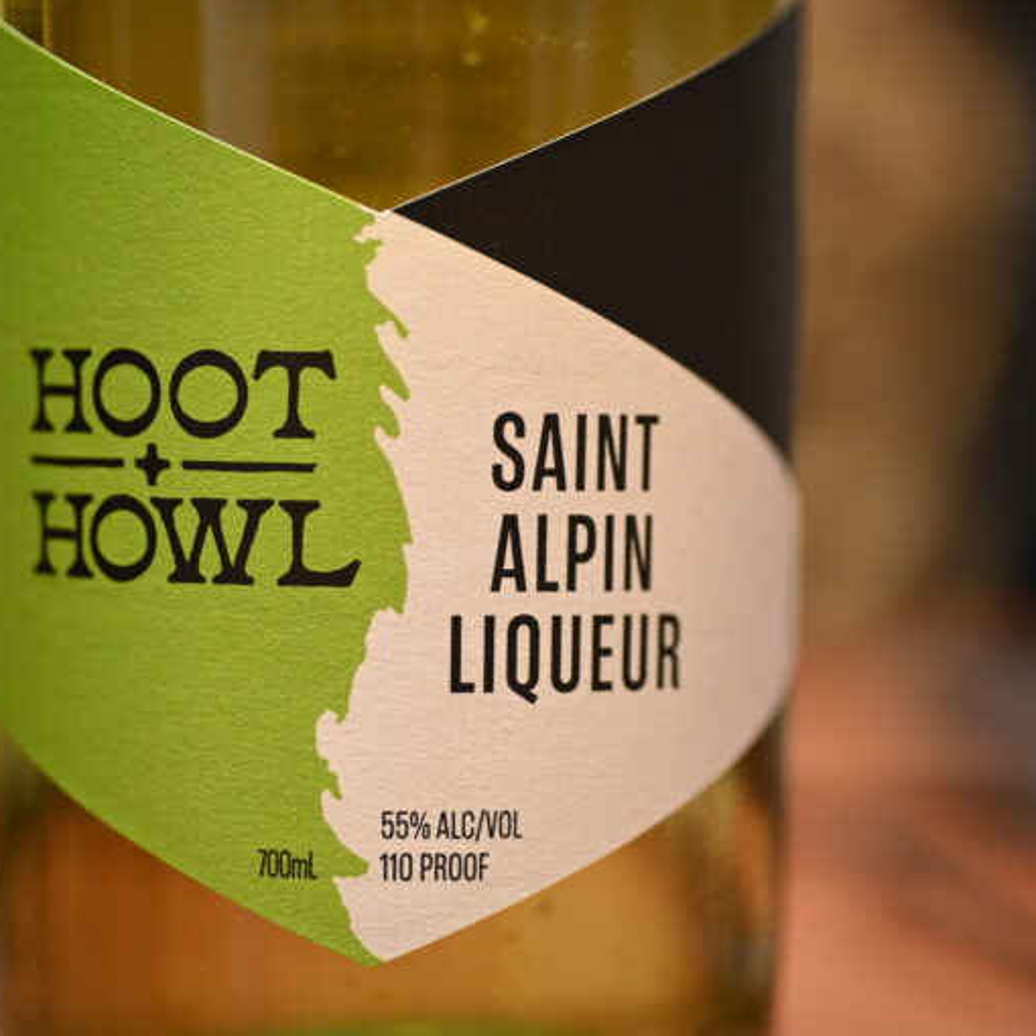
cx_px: 429
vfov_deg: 22.5
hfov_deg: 22.4
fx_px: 2607
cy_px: 519
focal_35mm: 77
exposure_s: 1/100
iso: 1000
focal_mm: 60
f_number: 3.2
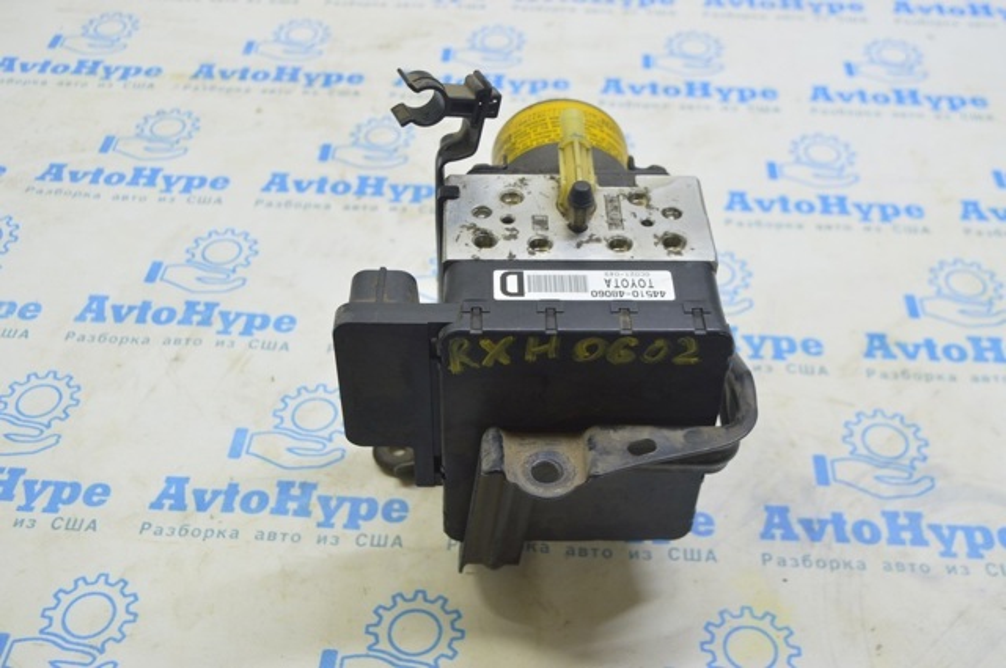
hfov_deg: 48.0
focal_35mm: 40
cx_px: 503
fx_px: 1130
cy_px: 334
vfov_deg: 32.9
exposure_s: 1/20
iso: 400
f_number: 5.6
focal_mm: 27
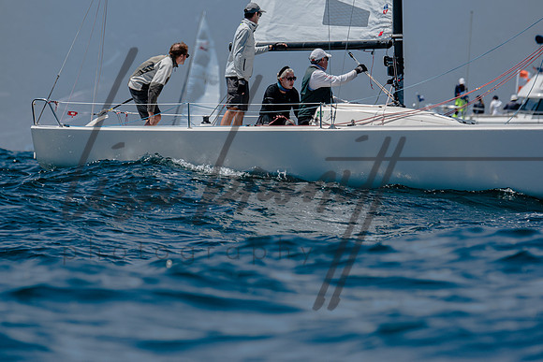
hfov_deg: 4.5
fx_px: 6863
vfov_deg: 3.0
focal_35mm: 455
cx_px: 272
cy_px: 181
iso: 200
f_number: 5.6
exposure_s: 1/2000
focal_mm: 300
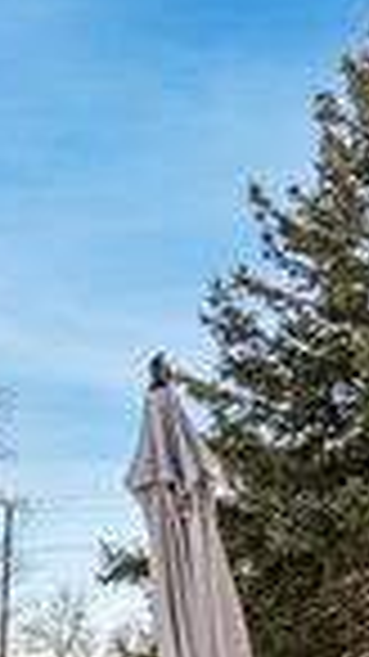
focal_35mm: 69
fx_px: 1202
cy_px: 695
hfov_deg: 16.4
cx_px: -126
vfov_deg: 28.2
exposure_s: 1/250
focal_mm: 10
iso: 50
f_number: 7.1
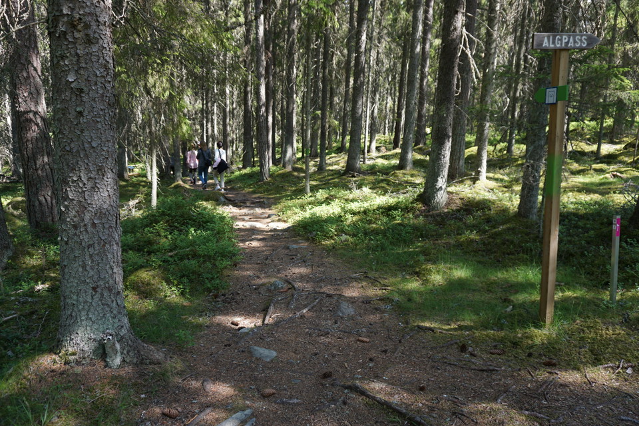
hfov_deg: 73.7
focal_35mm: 24
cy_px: 213
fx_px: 426
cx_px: 320
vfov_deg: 53.1
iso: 160
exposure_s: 1/160
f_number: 4
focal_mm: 16
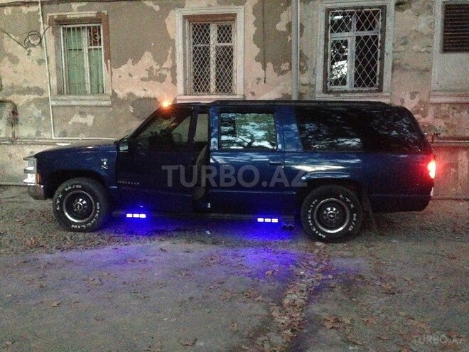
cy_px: 176
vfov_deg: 42.9
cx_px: 234
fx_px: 447
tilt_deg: -6.5
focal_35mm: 33
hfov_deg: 55.4
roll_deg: +0.1
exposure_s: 1/15
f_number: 2.4
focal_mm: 4.12
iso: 3200
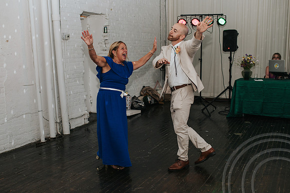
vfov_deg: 32.2
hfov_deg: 47.0
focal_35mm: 41
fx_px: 334
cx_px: 145
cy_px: 111
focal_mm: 35
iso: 1000
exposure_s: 1/200
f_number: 2.8
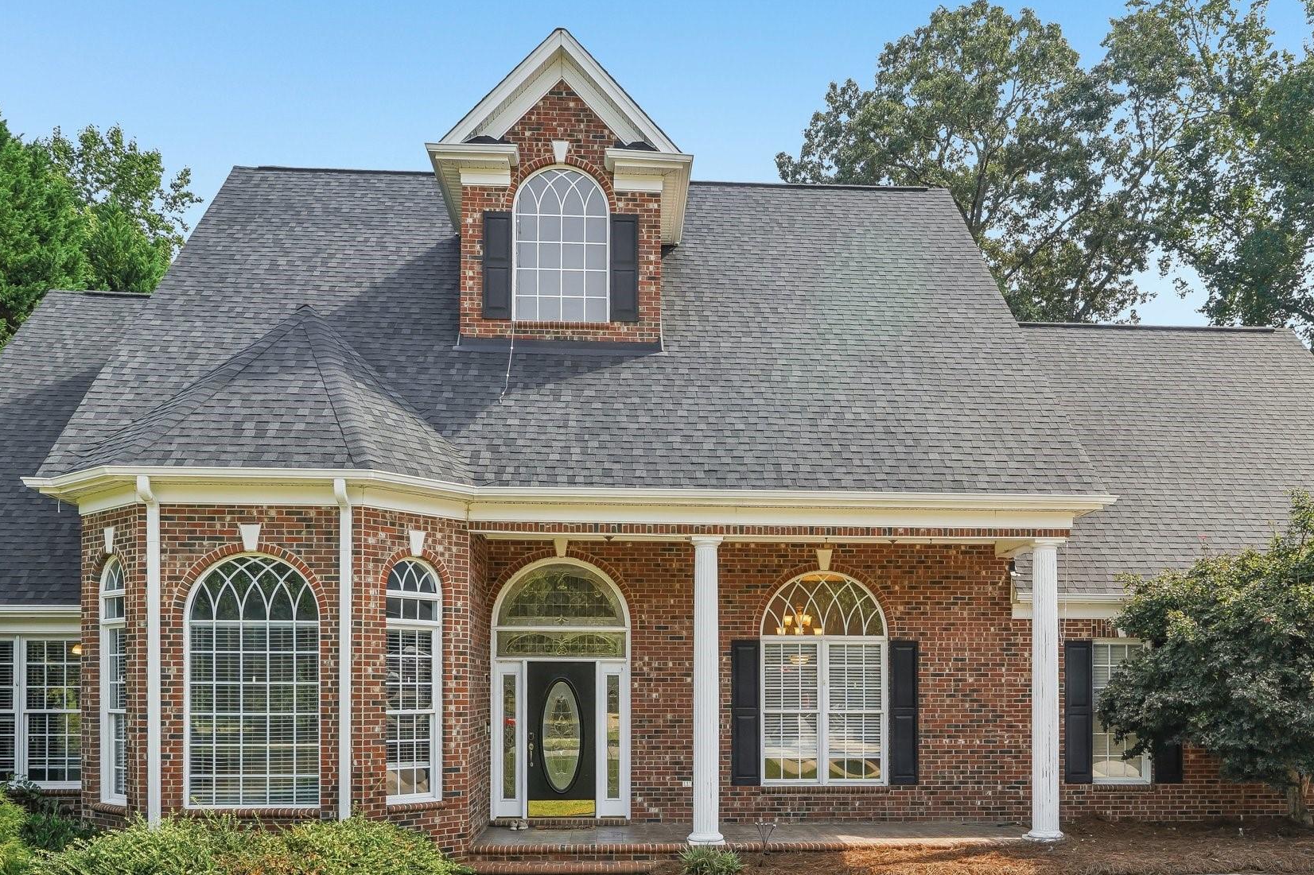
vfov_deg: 41.4
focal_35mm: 32
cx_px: 685
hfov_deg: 59.3
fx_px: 1154
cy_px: 515
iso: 125
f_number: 8
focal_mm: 17
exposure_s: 1/30
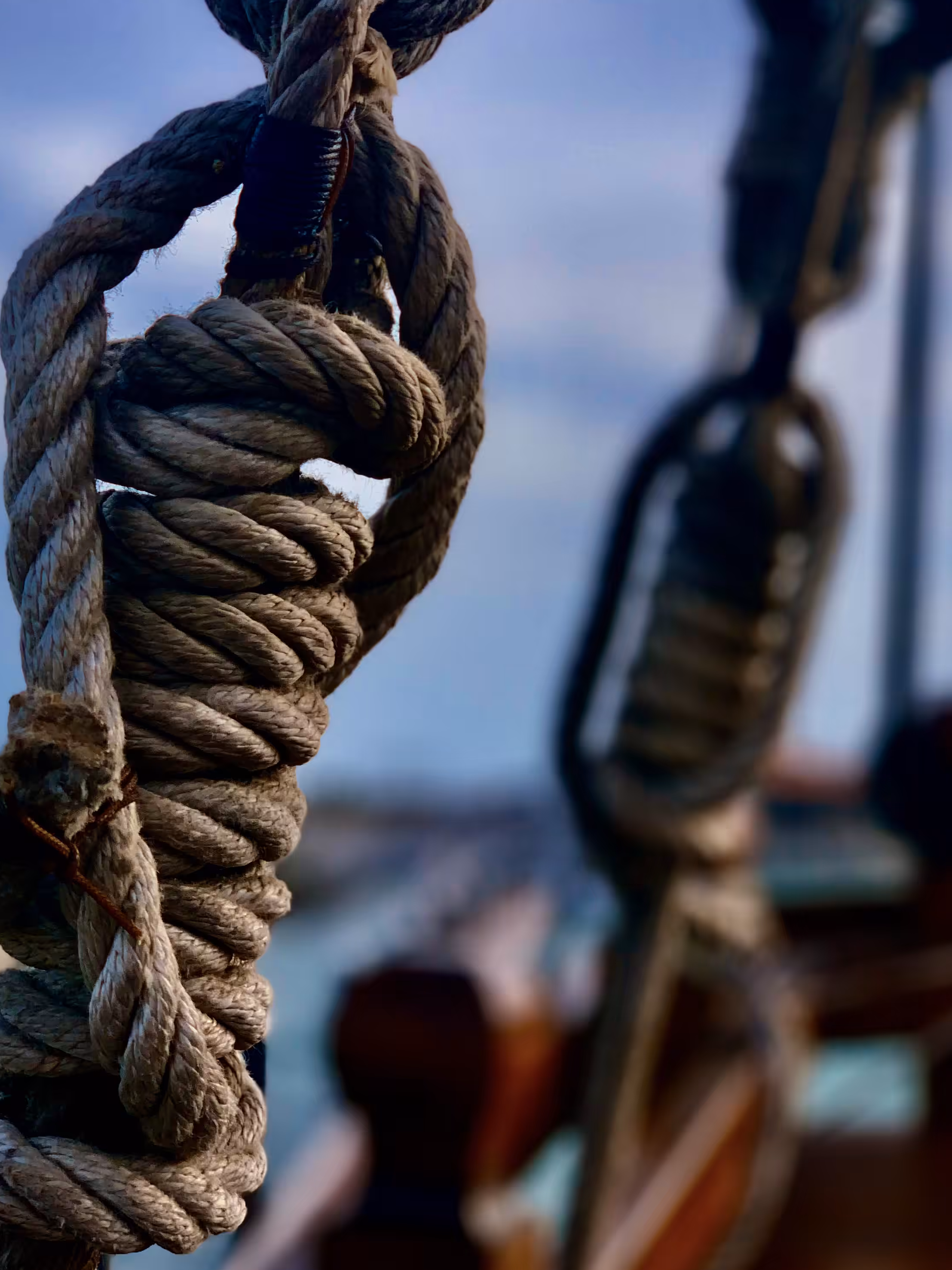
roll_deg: -1.6
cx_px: 358
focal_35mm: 71
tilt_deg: +5.3
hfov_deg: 20.7
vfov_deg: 27.4
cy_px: 568
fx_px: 2603
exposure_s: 1/585
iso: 16
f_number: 2.4
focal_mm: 6
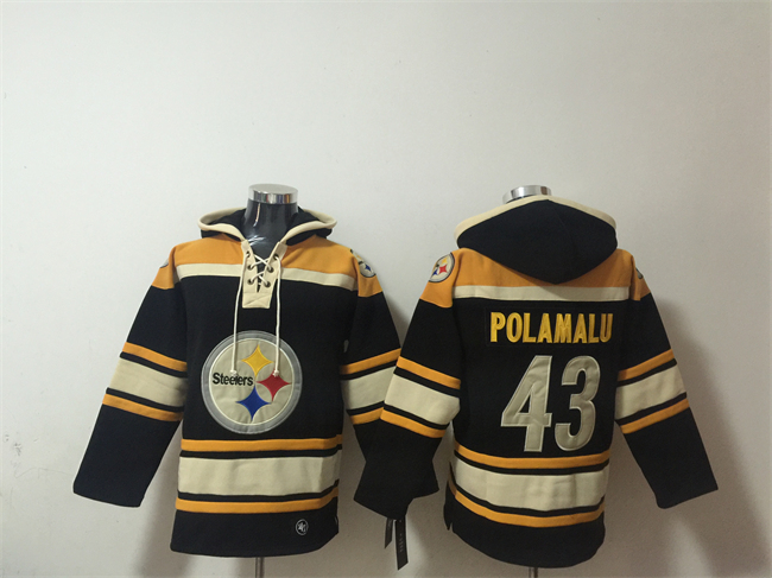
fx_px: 647
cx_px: 386
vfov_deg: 48.2
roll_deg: -2.7
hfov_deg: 61.7
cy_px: 289
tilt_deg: +1.8
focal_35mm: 29
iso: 125
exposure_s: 1/10
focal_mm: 4.15
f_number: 2.2
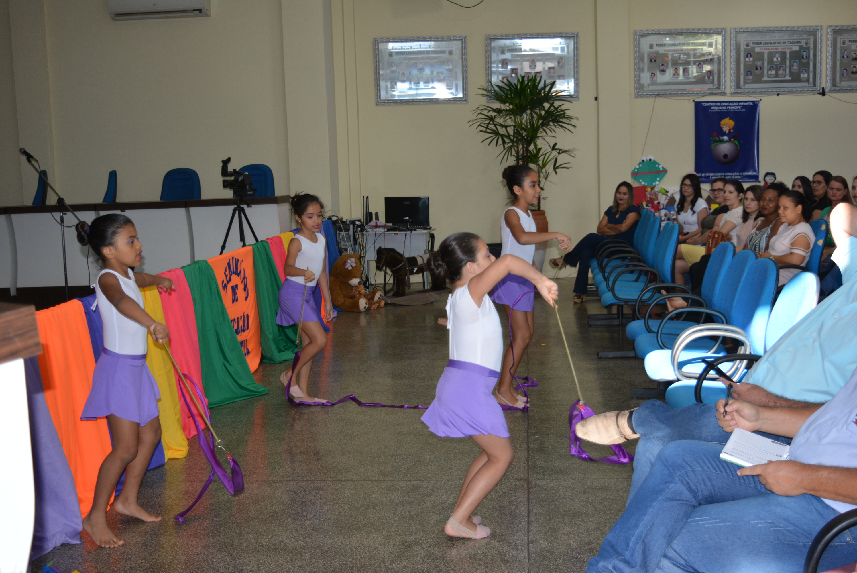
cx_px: 428
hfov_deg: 43.6
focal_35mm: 45
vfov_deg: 29.9
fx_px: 1072
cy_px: 286
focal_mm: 30
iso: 400
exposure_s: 1/100
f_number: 4.2
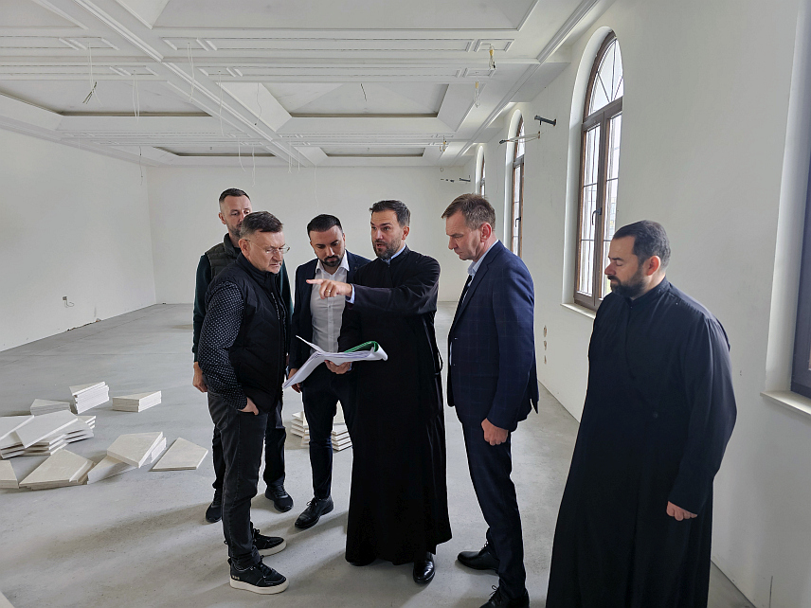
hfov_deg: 73.9
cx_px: 406
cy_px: 304
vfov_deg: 58.9
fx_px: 539
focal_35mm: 23
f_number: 1.7
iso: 320
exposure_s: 1/100
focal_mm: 6.3
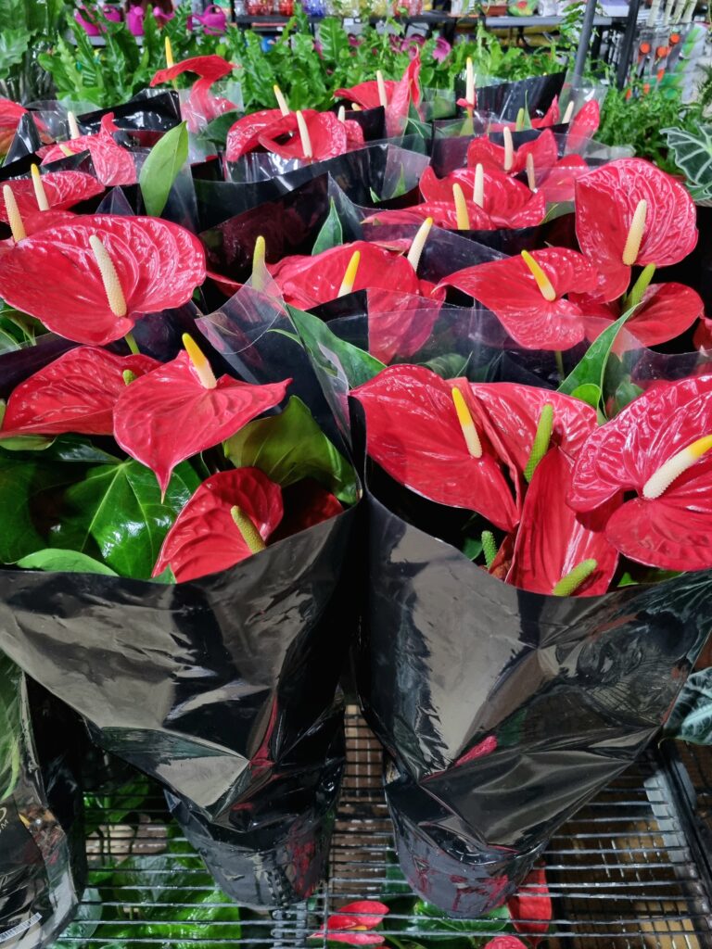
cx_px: 356
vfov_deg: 67.3
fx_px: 713
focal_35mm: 26
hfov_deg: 53.1
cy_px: 474
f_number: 1.8
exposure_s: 1/40
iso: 640
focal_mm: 5.4
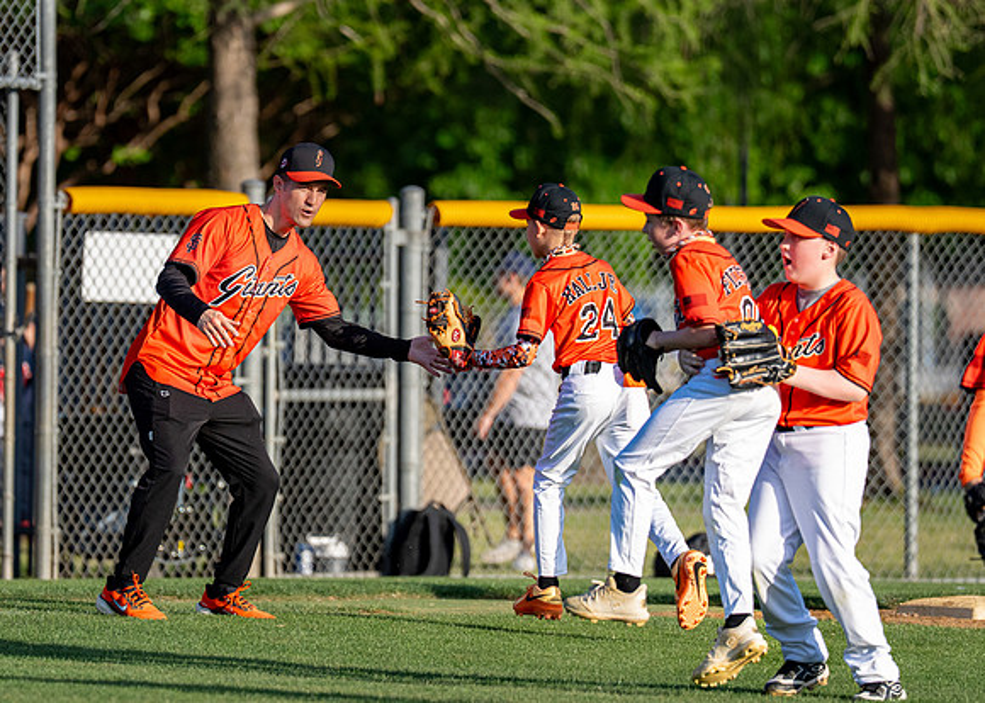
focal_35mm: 383
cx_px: 297
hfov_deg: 5.3
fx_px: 10724
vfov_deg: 3.8
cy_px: 333
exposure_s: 1/4000
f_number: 2.8
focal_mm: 200
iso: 400
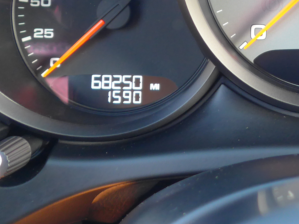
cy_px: -33
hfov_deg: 24.8
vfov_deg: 19.0
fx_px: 639
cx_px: 315
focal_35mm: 74
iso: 200
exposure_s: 1/60
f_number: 2
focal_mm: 6
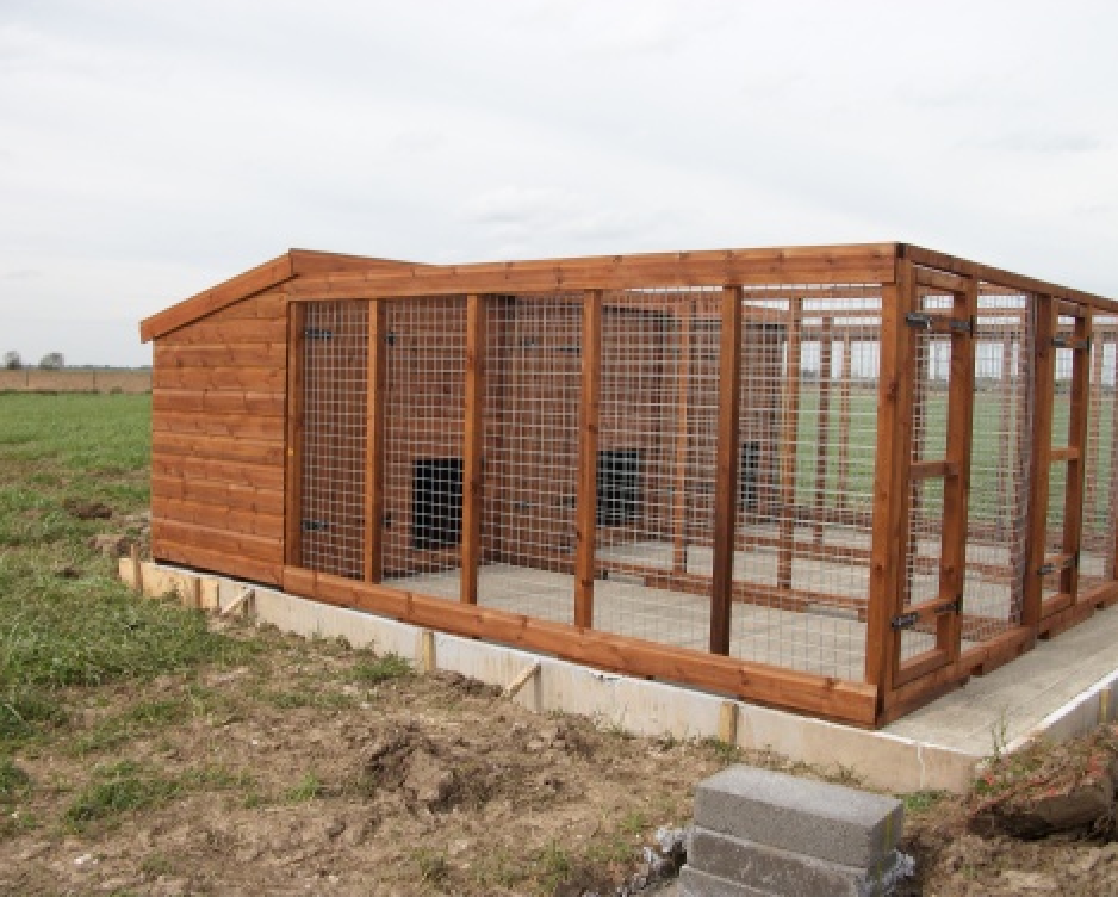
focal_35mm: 33
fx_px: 1093
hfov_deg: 54.2
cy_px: 441
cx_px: 563
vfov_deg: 44.6
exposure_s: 1/101
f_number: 8.8
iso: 80
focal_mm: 5.7
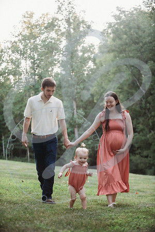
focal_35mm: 70
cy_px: 116
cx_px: 78
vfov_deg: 28.8
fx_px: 452
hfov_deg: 19.5
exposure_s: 1/125
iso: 100
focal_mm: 70
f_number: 2.8
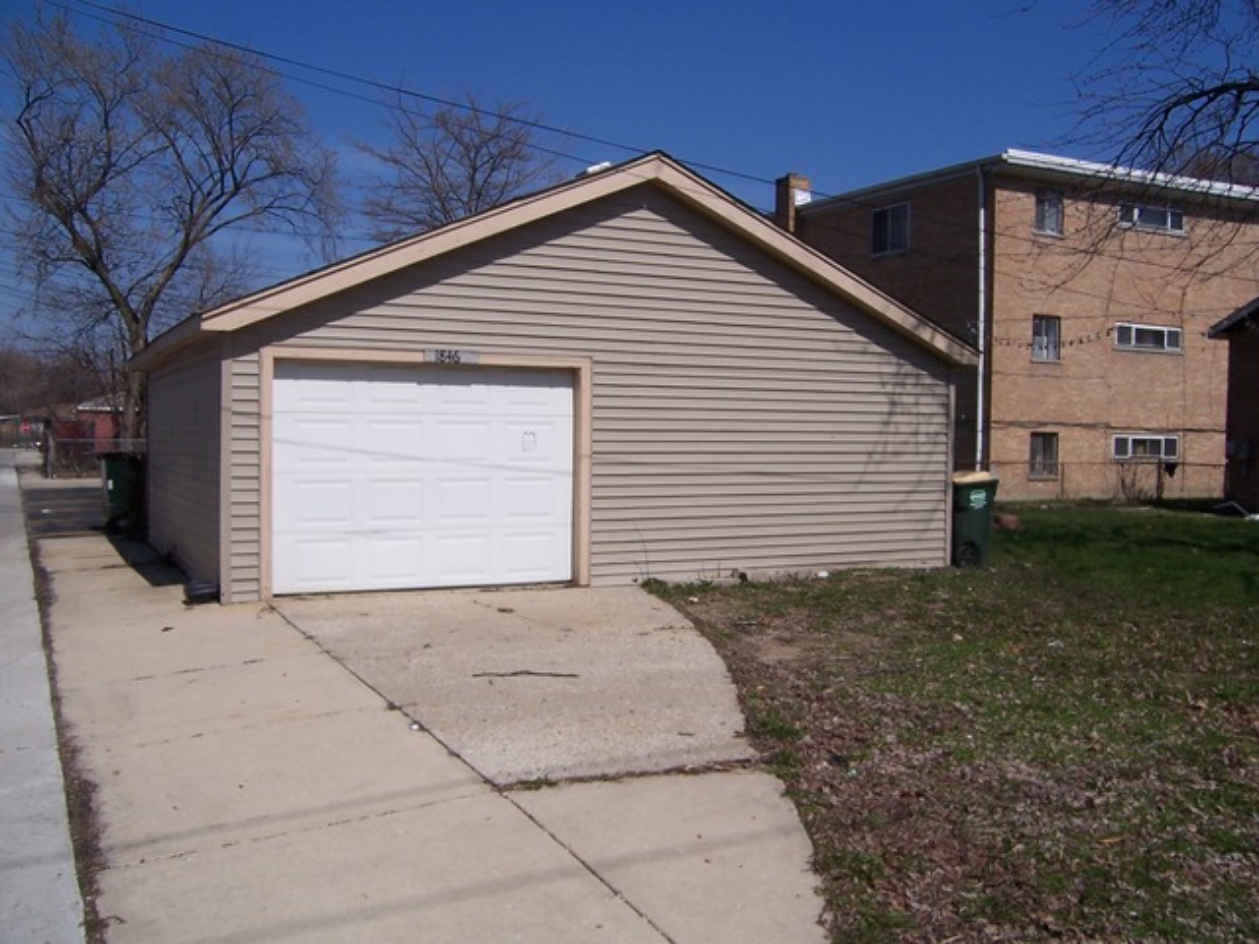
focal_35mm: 33
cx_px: 630
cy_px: 472
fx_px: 1200
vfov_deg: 42.9
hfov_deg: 55.4
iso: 80
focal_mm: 5.5
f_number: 5.6
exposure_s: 1/1000
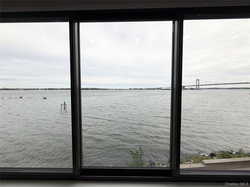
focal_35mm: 14
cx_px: 125
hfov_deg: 102.1
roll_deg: +1.2
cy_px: 94
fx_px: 101
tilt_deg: -1.4
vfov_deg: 85.7
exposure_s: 1/770
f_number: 2.2
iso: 25
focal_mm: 2.22
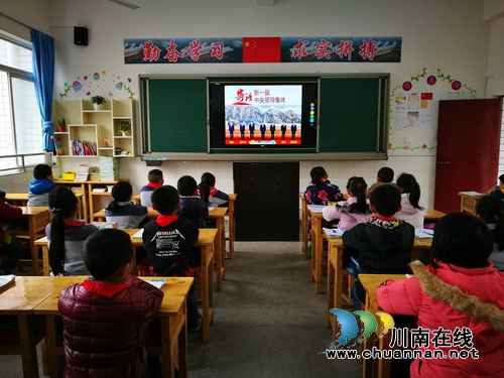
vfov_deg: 51.4
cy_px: 189
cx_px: 252
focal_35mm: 27
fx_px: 393
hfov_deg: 65.3
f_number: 2.2
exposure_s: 1/33.3
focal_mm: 4.5
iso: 200
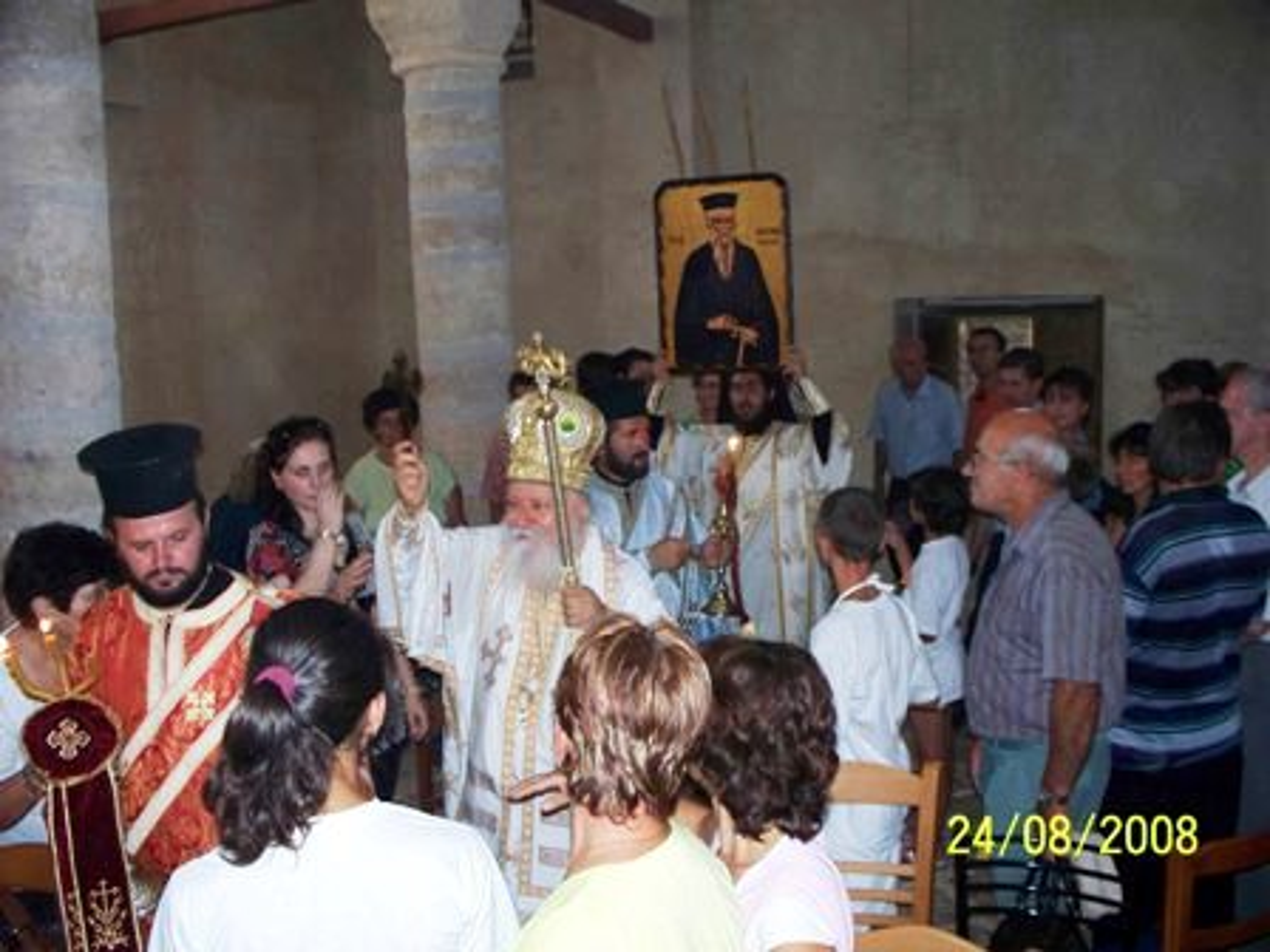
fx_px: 1321
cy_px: 476
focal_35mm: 36
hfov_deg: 51.4
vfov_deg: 39.7
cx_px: 635
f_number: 2.8
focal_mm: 7.54
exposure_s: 1/30
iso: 200
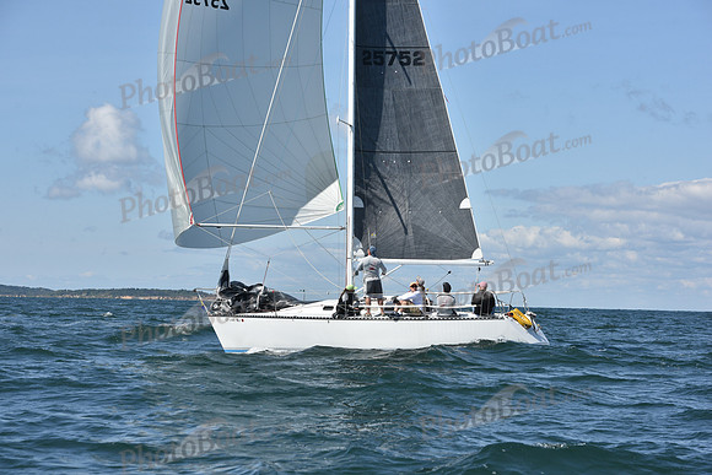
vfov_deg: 13.7
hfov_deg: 20.4
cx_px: 356
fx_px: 1978
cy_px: 238
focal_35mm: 100
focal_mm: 100
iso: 250
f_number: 8
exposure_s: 1/1250
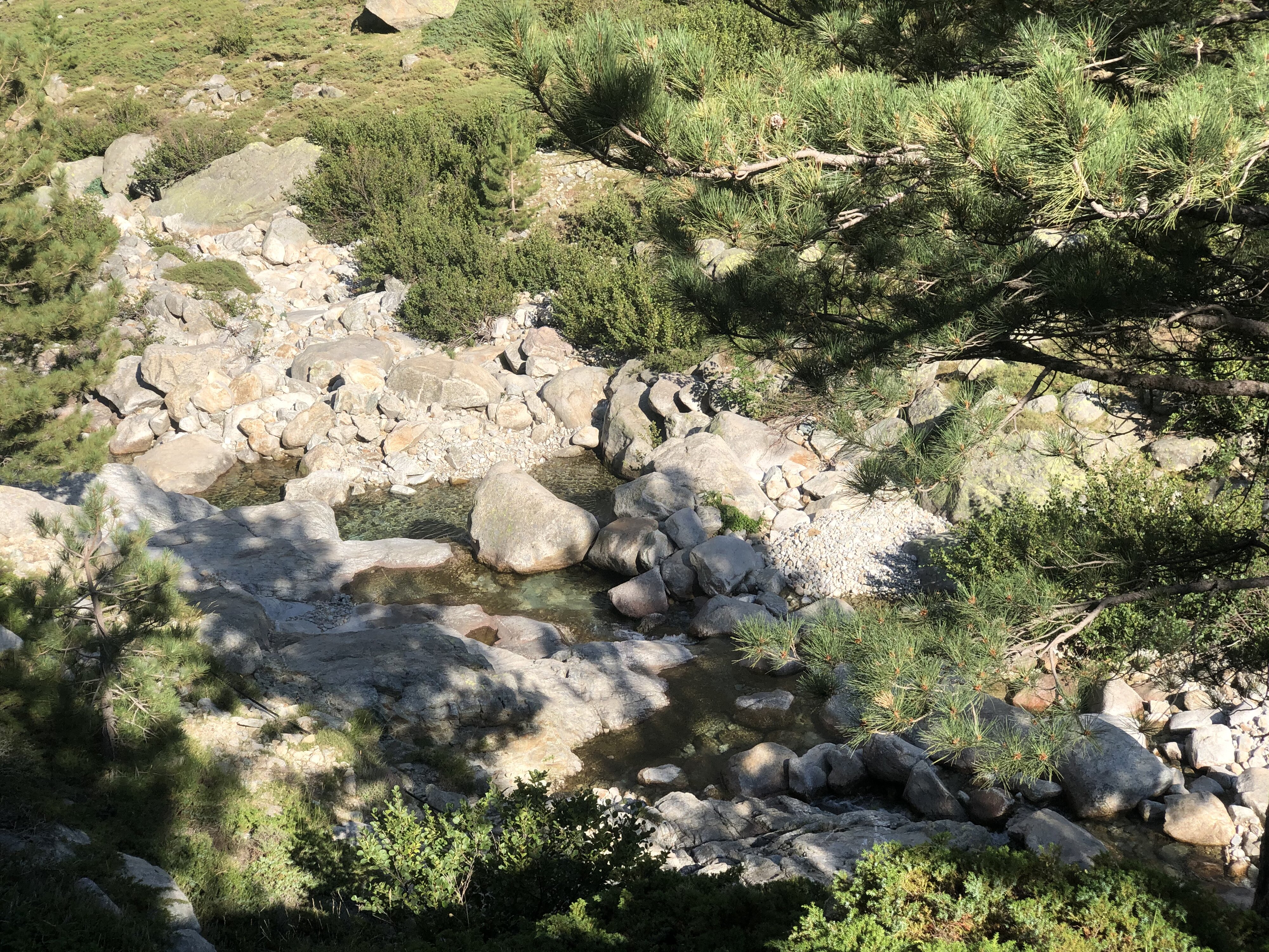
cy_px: 476
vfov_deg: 28.0
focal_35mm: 52
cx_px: 634
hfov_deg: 36.8
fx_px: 1906
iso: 16
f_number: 2.4
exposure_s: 1/706
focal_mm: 6
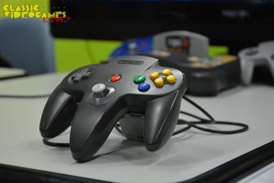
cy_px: 92
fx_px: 685
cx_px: 137
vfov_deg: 15.2
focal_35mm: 90
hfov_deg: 22.6
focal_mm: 60
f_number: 5
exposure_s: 1/30
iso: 1100
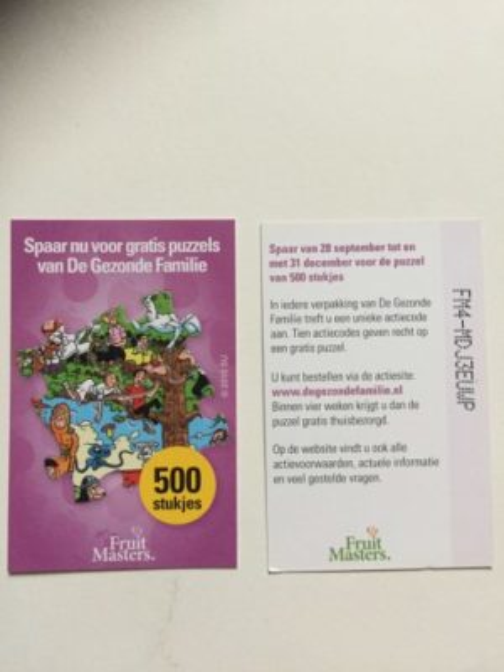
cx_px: 252
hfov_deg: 48.2
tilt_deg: -88.2
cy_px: 336
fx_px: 563
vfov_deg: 61.7
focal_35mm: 29
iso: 250
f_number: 2.2
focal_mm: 4.15
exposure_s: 1/33
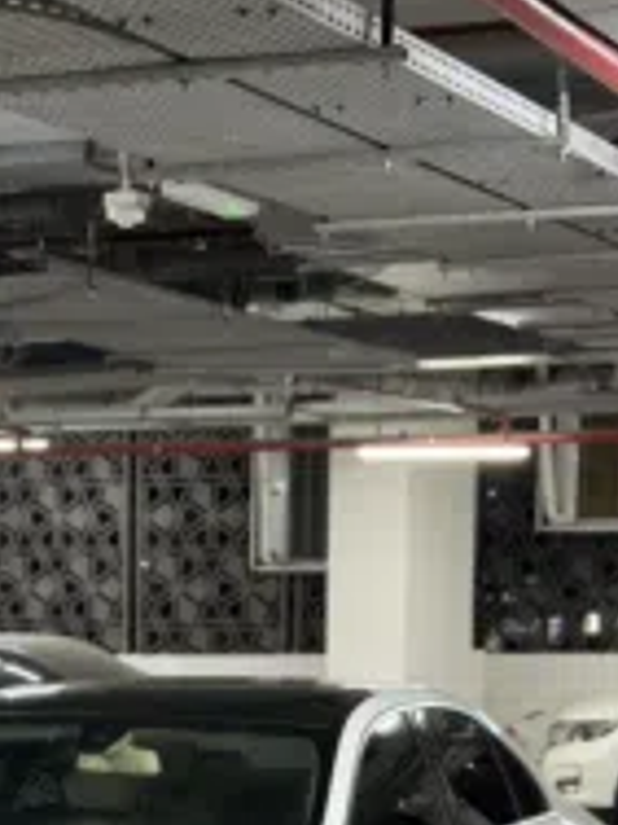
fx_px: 2428
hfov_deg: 14.3
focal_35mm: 102
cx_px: 22
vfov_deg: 18.7
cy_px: 829
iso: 200
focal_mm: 6.76
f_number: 1.78
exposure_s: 1/53
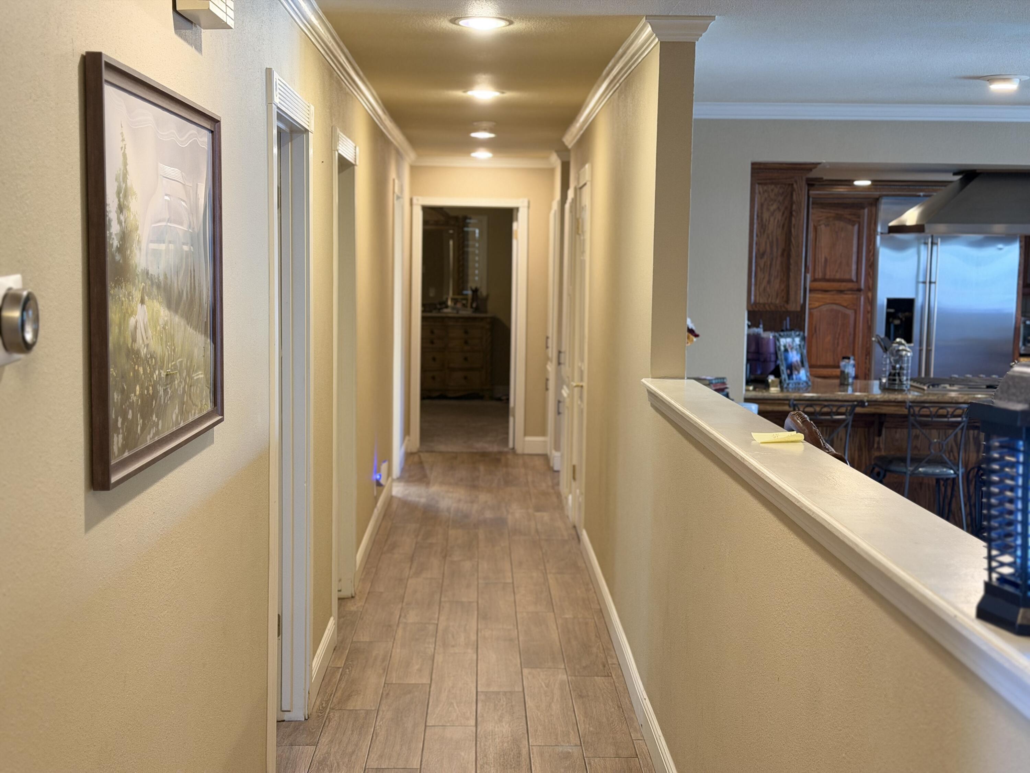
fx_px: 1428
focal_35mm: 48
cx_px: 515
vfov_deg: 30.3
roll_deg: -0.8
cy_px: 386
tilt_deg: -5.0
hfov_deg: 39.7
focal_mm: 6.76
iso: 250
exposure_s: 1/60
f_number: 1.78
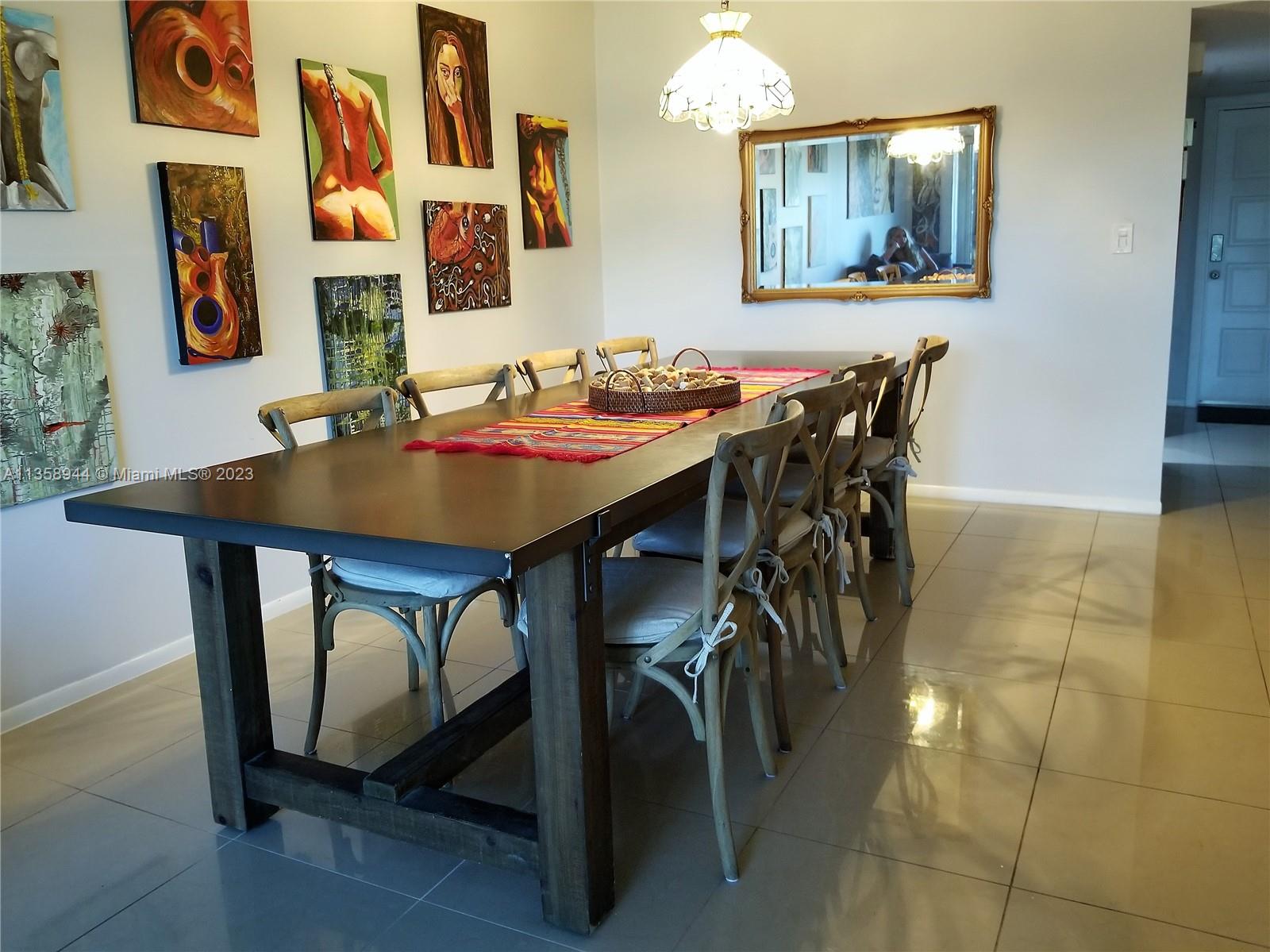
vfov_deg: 53.0
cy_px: 476
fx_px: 954
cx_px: 635
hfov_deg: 67.3
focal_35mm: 26
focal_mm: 4.25
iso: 250
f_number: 1.7
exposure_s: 1/30
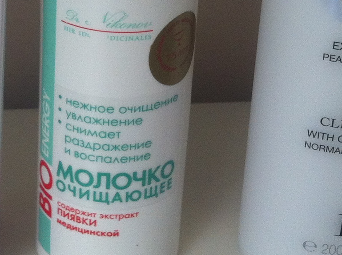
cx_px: 51
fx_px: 1164
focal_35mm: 118
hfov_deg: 16.5
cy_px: -8
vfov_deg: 12.4
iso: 100
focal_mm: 3.85
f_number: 2.8
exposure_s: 1/30
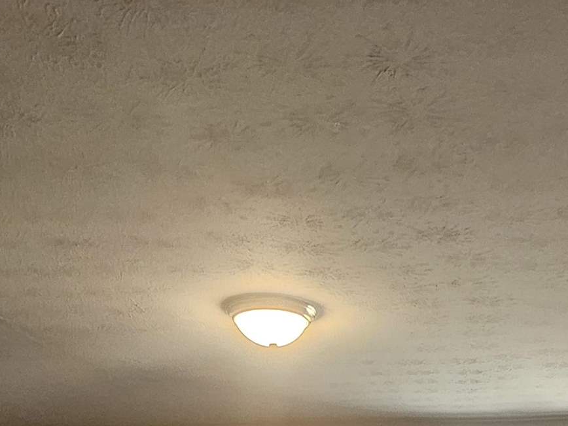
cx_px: 450
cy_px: 636
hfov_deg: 39.7
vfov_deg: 24.6
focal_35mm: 46
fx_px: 755
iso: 200
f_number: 2.2
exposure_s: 1/77.4
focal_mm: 2.2
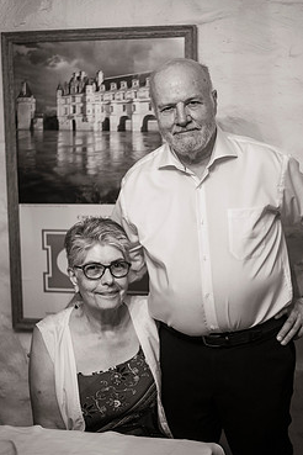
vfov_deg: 32.9
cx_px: 161
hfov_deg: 22.3
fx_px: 770
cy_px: 243
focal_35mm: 61
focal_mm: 50
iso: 2000
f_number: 1.8
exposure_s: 1/80
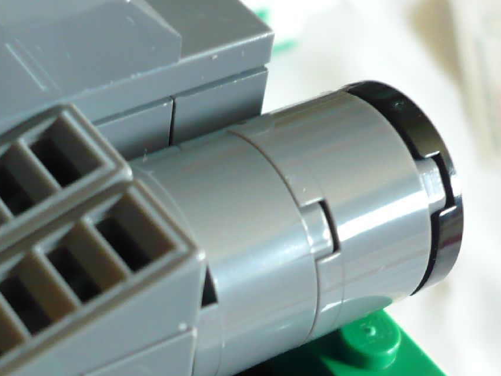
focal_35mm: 81
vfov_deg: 17.7
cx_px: 139
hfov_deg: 23.9
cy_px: 392
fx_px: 1172
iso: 200
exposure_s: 1/30
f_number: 2.8
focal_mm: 5.8
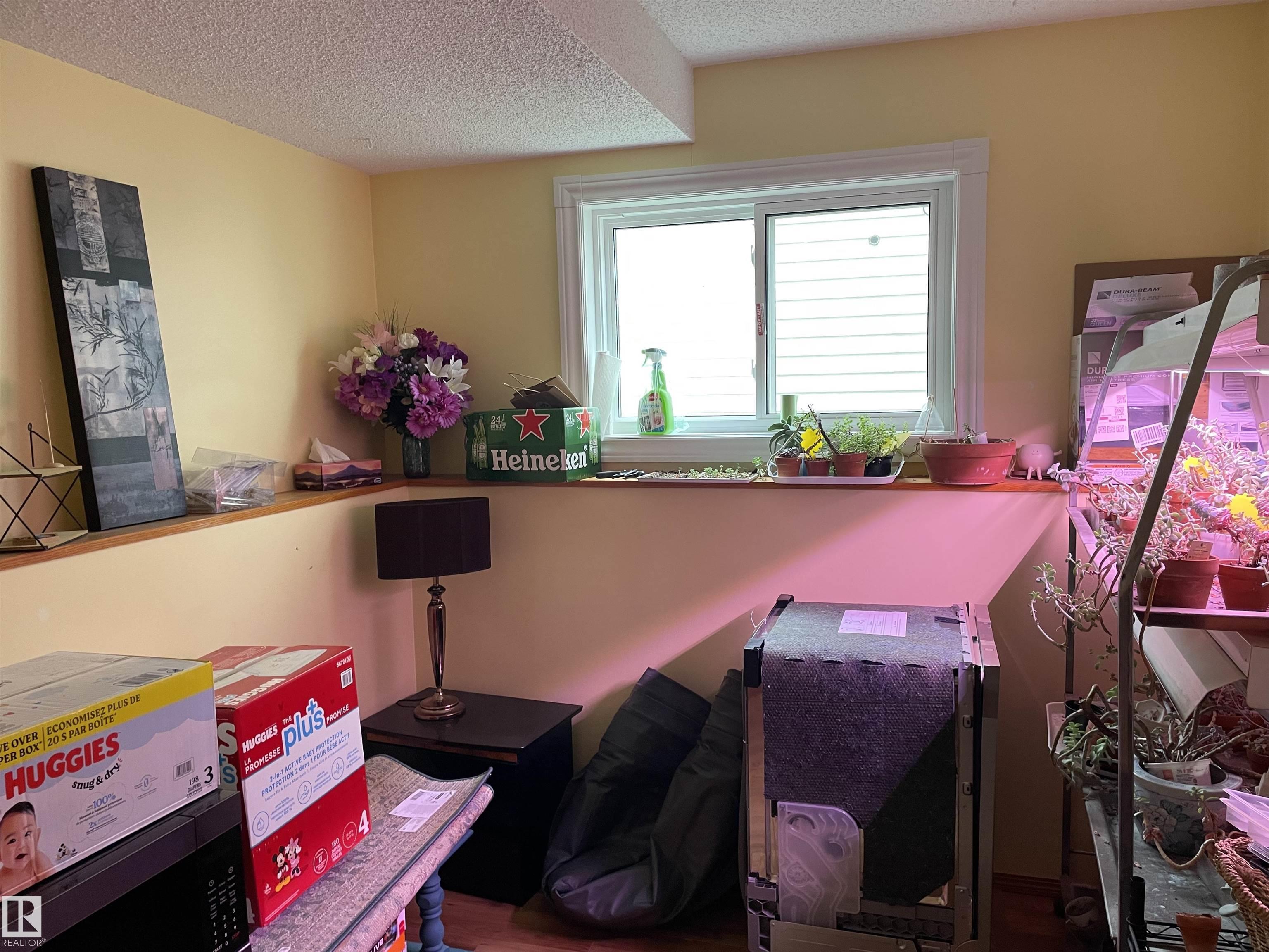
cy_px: 476
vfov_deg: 53.1
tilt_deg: -5.8
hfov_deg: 67.3
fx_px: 953
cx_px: 634
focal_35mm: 26
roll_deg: +1.5
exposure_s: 1/60
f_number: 1.6
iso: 125
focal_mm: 4.2
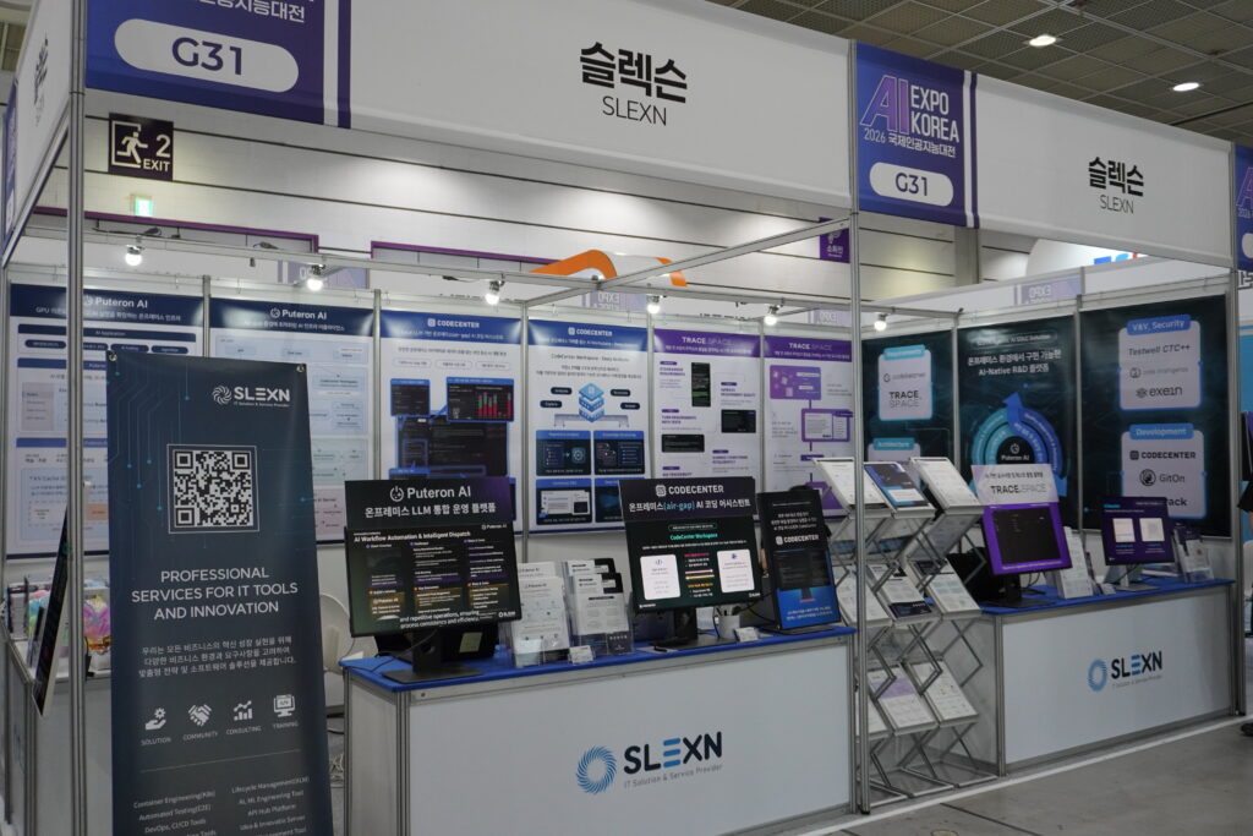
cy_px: 418
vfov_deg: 41.7
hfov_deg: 59.5
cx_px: 626
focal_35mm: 32
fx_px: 1096
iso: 800
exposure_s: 1/200
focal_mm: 21
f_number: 4
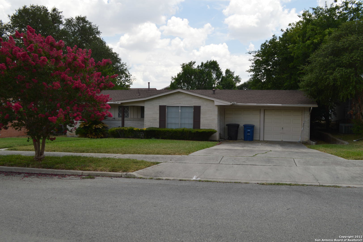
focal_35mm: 30
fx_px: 302
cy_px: 121
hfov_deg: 62.0
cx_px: 182
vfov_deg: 43.5
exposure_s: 1/200
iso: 100
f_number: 8
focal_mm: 20
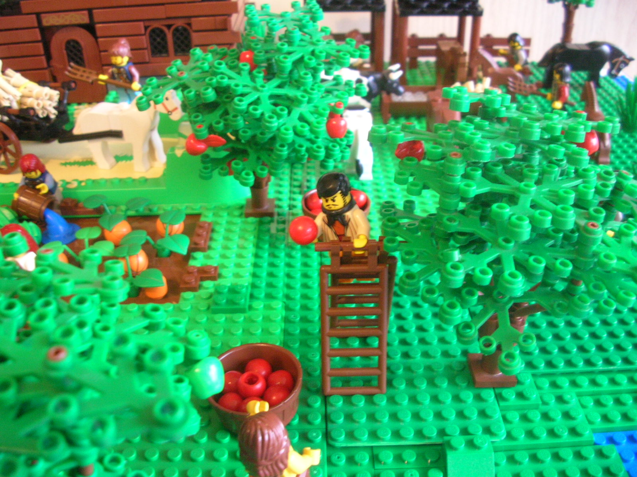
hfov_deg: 52.6
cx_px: 318
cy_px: 238
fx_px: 644
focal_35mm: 35
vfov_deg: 40.7
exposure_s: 1/5.7
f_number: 2.8
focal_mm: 5.8
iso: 145
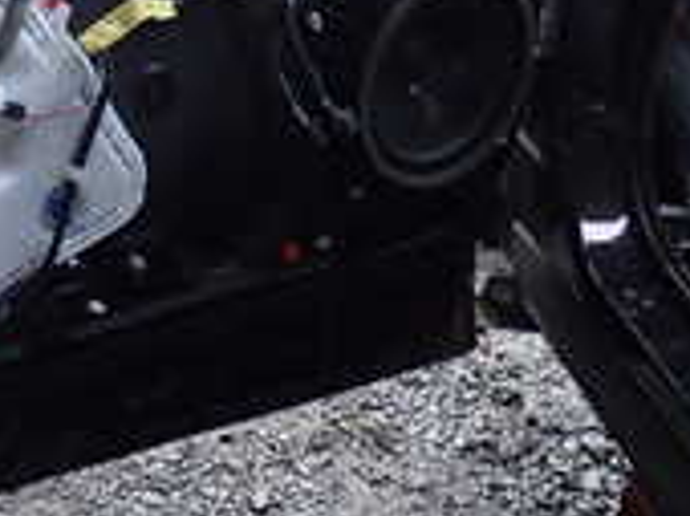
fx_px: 2110
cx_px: -61
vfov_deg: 13.2
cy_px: -248
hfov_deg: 17.9
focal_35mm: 106
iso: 100
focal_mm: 5.4
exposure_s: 1/200
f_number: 2.3
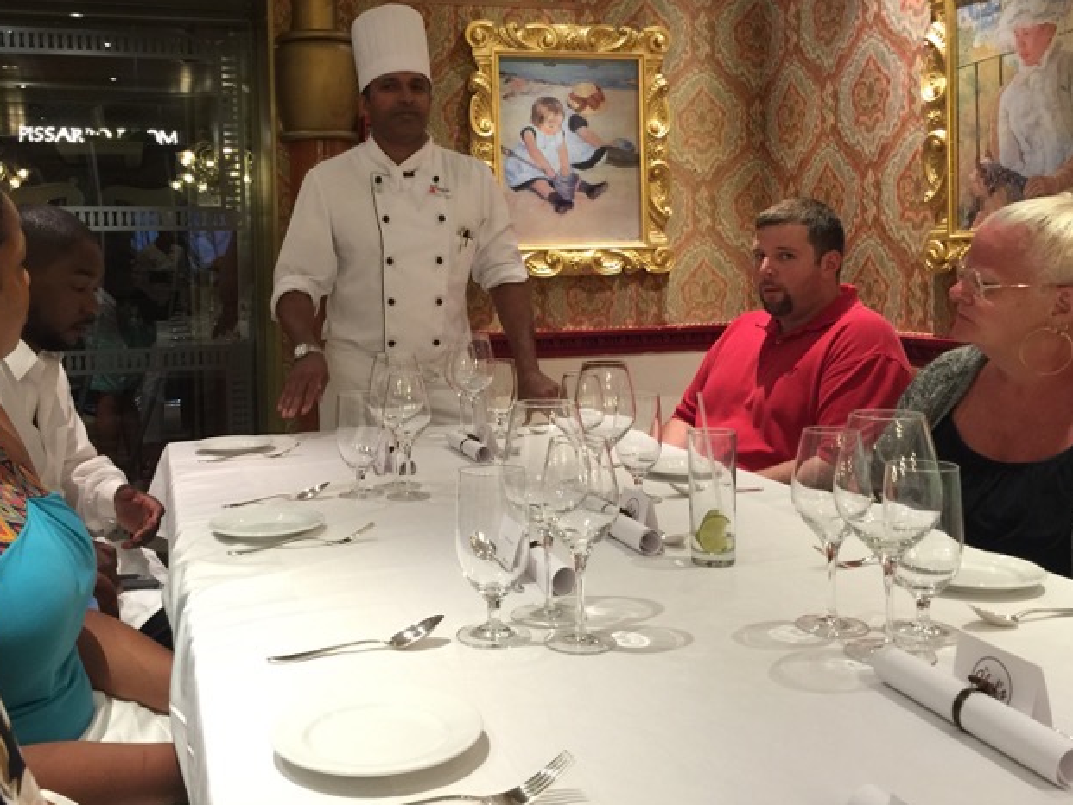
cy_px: 331
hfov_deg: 52.4
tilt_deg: -1.2
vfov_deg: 40.6
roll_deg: +0.6
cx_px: 460
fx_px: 1085
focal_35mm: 35
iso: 80
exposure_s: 1/15
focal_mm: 4.15
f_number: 2.2
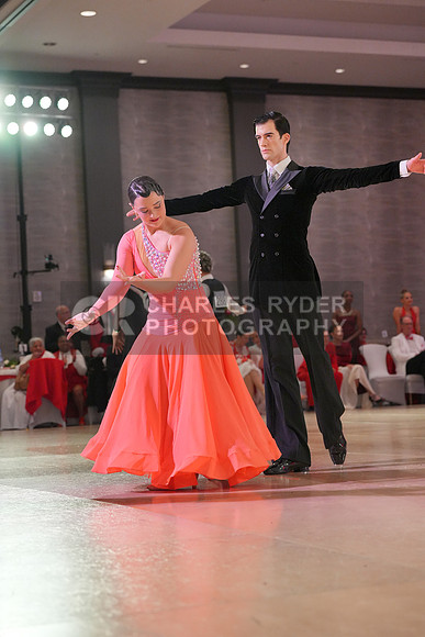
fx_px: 1345
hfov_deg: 18.0
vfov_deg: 26.6
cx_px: 212
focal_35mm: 76
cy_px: 318
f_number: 4
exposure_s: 1/400
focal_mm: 76
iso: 4000
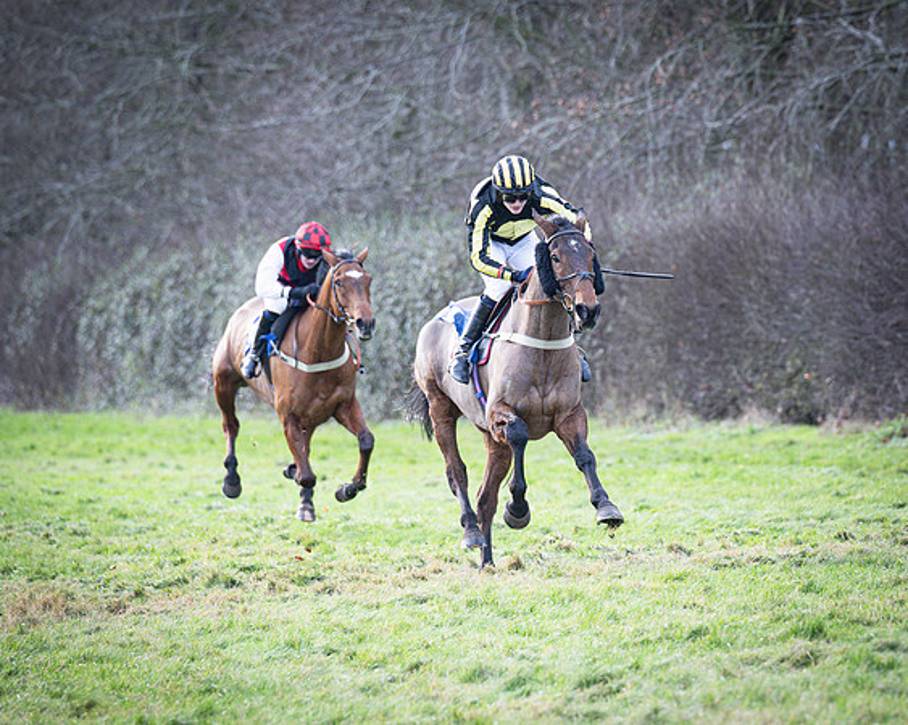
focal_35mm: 335
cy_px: 269
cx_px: 649
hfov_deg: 5.8
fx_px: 9008
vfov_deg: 4.6
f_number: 4
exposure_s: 1/1000
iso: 800
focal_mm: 200
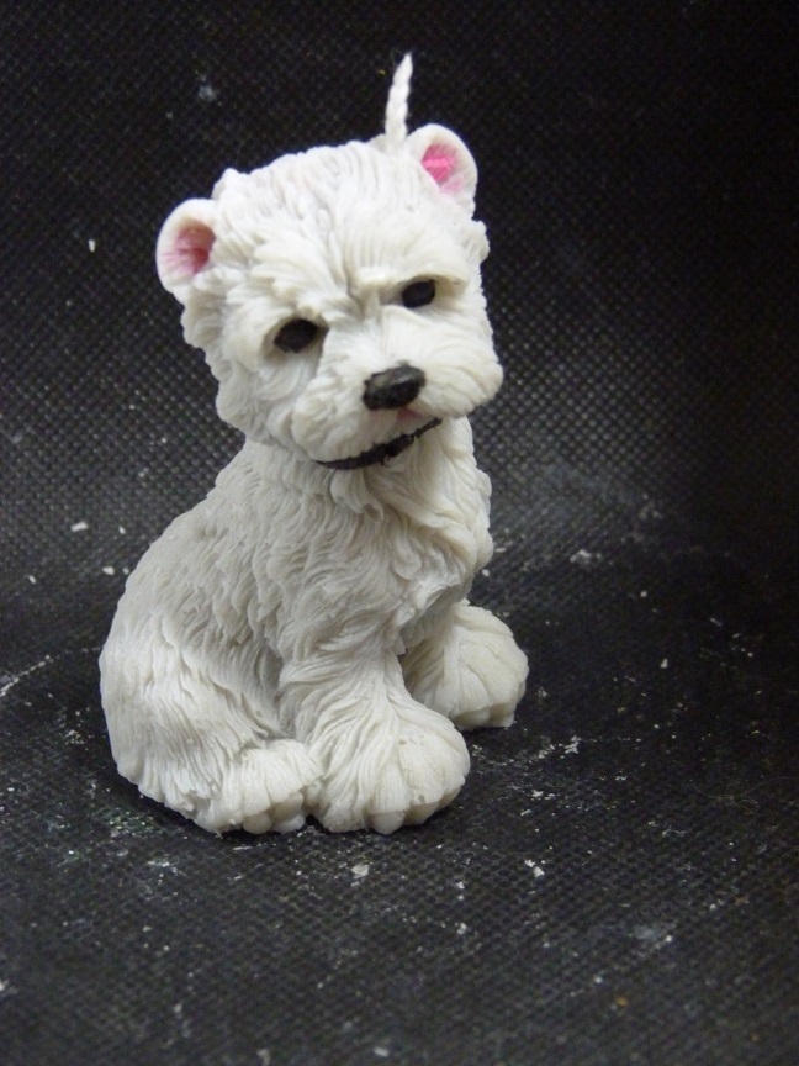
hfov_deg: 20.4
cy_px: 533
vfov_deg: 27.0
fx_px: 2216
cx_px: 400
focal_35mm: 72
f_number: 3.3
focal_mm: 12.9
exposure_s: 1/15
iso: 800
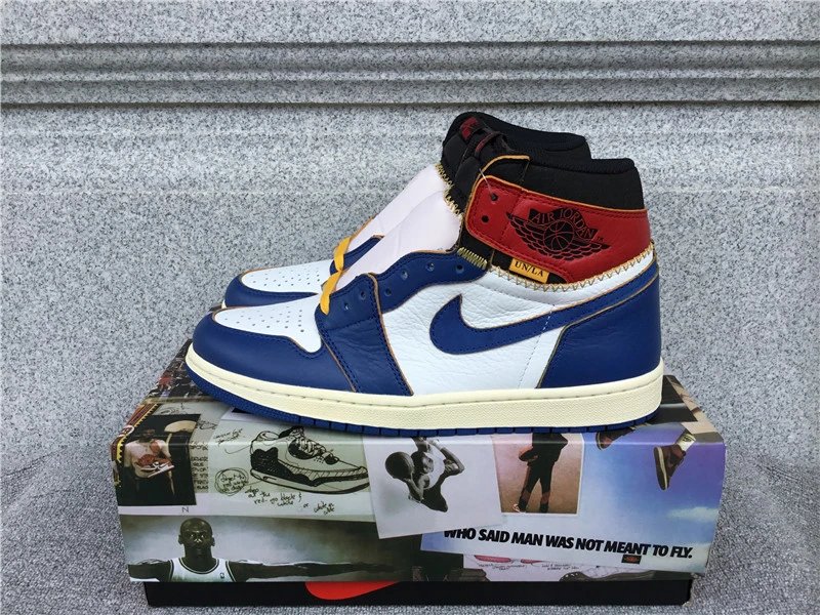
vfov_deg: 45.4
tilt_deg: -18.2
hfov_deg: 58.4
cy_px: 308
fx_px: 734
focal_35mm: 31
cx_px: 410
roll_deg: +0.7
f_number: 2.4
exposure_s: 1/443
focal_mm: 3.3
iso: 25
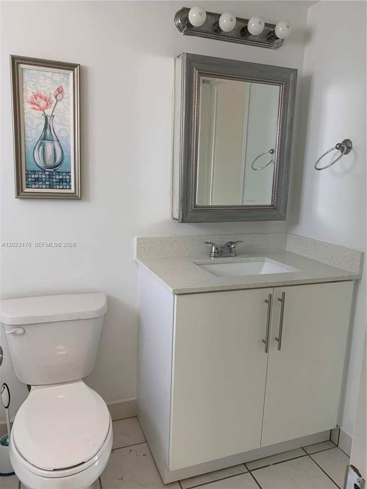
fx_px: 367
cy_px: 244
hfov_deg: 53.1
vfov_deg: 67.3
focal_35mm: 26
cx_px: 184
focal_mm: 4.25
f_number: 1.8
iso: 100
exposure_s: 1/60
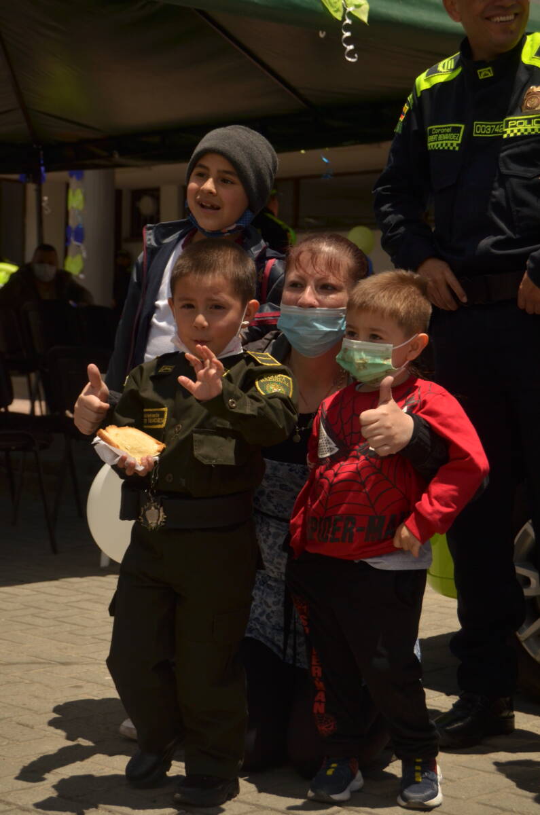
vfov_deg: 29.3
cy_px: 408
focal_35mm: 69
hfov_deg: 19.6
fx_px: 1559
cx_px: 270
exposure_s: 1/4000
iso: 320
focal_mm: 46
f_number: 5.6
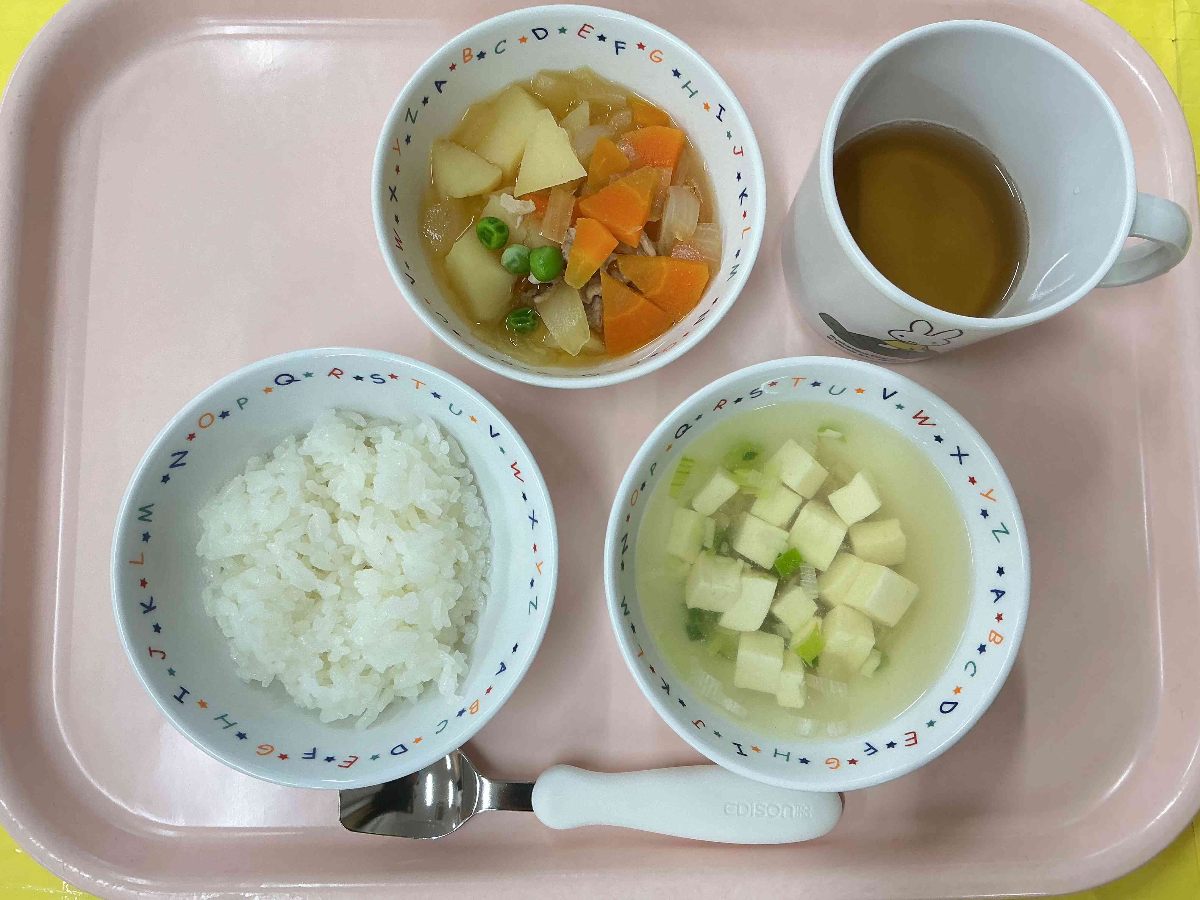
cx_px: 600
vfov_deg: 48.2
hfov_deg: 61.7
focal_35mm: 29
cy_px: 450
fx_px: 1005
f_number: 1.8
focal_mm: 3
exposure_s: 1/60
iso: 80
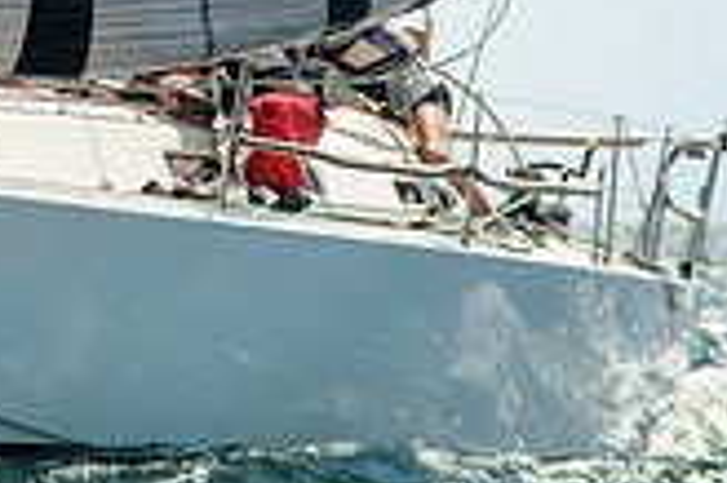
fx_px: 14263
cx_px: -452
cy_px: -268
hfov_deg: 2.9
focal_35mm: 707
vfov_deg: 1.9
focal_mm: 200
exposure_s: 1/1600
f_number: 5.6
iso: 250
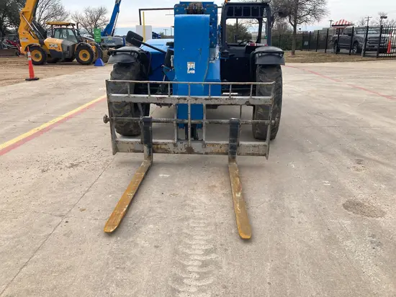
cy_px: 148
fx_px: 320
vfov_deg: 49.8
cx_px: 198
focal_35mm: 28
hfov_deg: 63.4
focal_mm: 3.99
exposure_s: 1/1104
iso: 20
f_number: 1.8
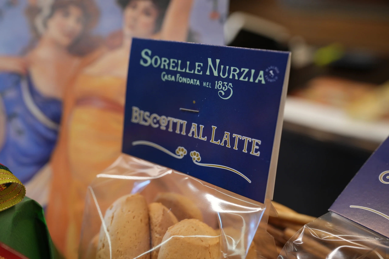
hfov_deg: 54.4
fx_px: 378
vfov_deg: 37.9
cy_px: 130
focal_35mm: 35
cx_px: 194
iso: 800
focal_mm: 35
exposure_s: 1/160
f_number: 3.5
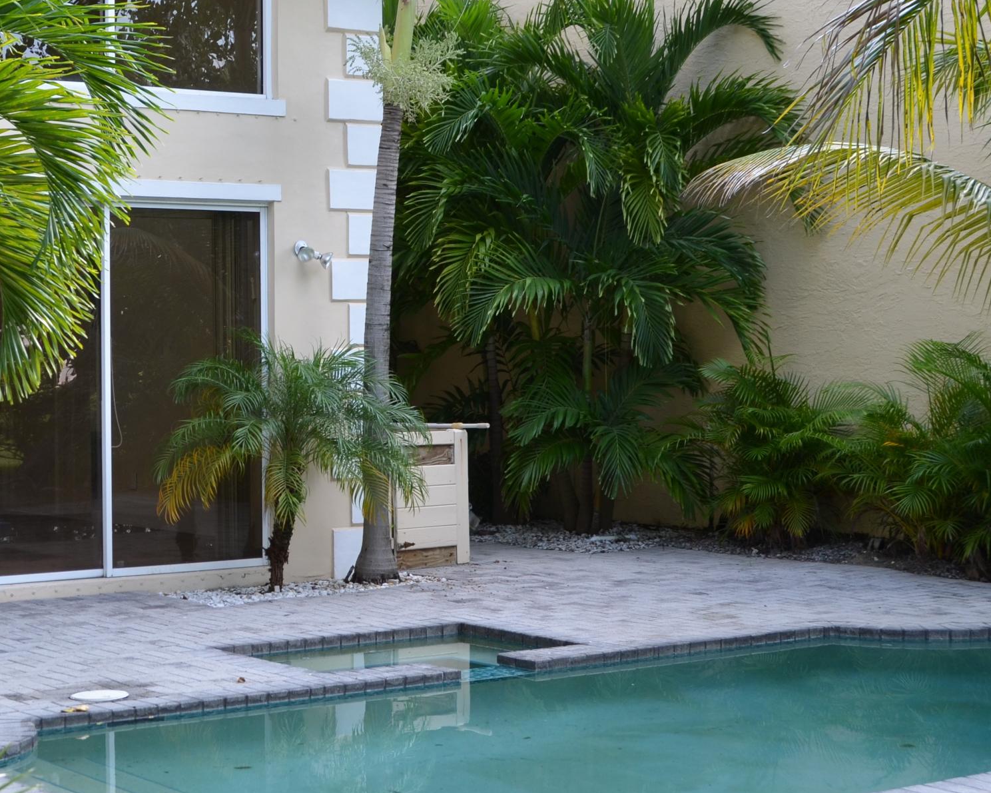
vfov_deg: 22.5
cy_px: 348
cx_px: 188
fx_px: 1994
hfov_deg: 27.3
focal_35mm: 68
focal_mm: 24
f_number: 6.3
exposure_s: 1/160
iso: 200
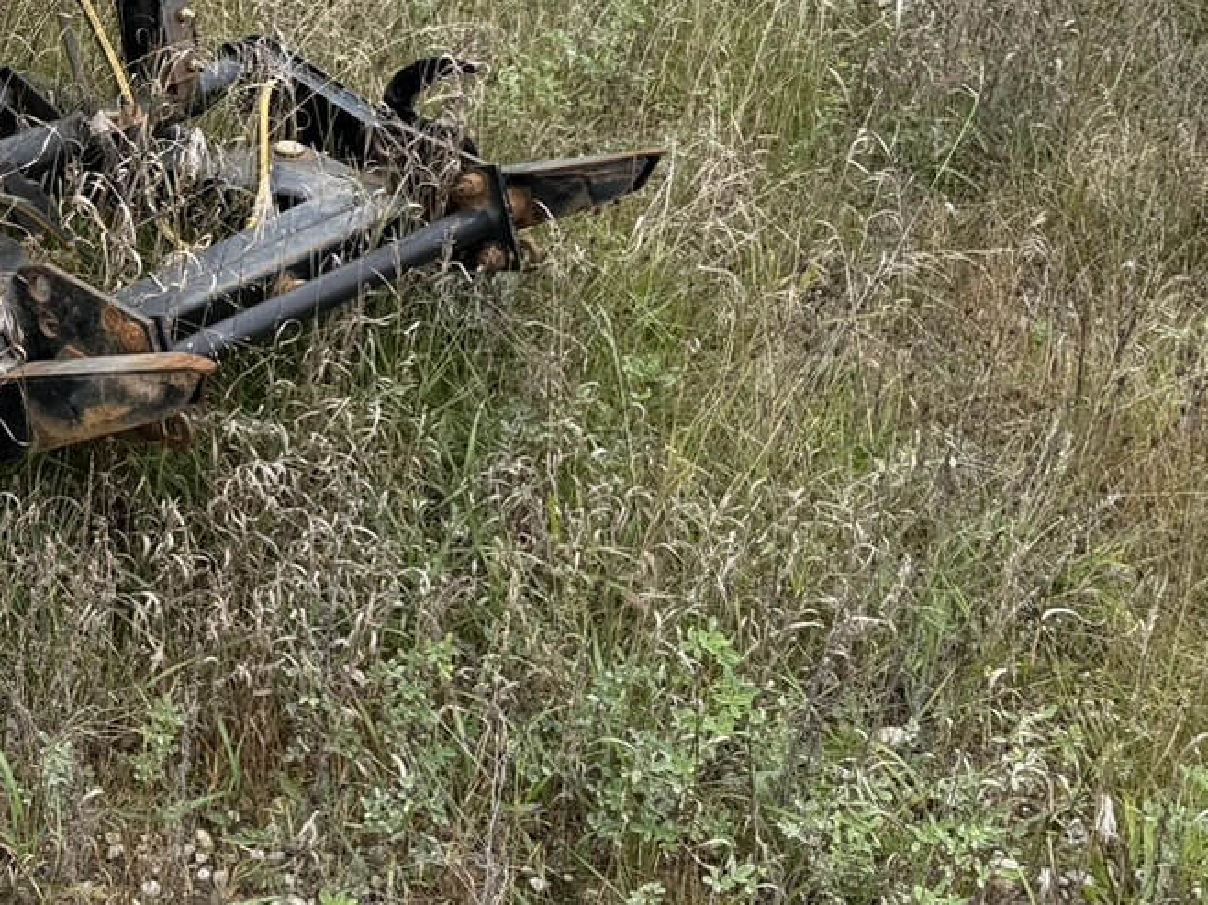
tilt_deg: -17.4
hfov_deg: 24.9
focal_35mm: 73
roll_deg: -0.9
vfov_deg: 19.8
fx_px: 2547
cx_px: -116
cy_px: 83
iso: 100
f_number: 1.78
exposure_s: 1/488
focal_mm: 6.76
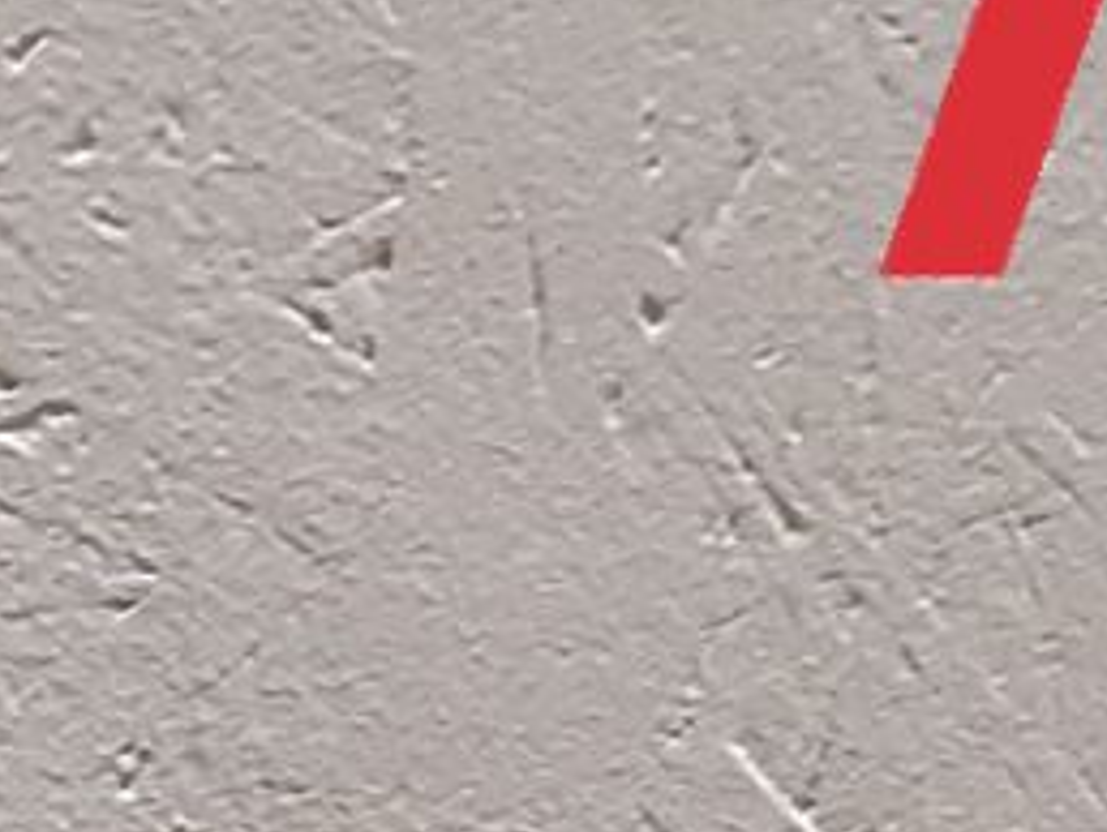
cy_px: 2848
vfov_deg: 6.4
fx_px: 6594
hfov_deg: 9.2
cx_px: -880
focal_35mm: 206
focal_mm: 3.93
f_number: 1.7
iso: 200
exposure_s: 1/50
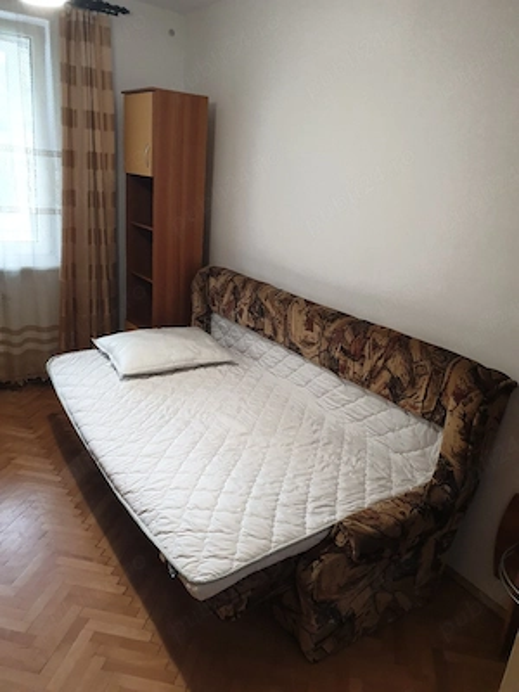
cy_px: 346
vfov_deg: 67.3
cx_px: 260
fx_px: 520
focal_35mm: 26
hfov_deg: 53.1
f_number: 2.4
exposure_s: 1/50
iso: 320
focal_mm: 4.3
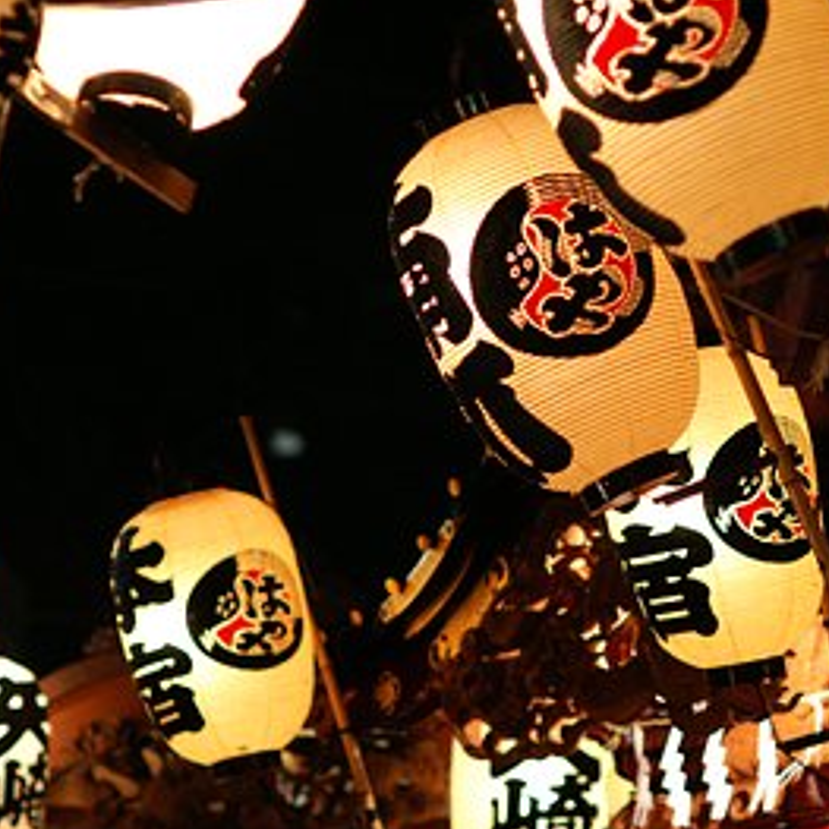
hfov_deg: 8.3
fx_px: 5712
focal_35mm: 211
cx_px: 520
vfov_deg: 8.3
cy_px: 397
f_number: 2.4
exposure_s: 1/200
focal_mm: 85
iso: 800
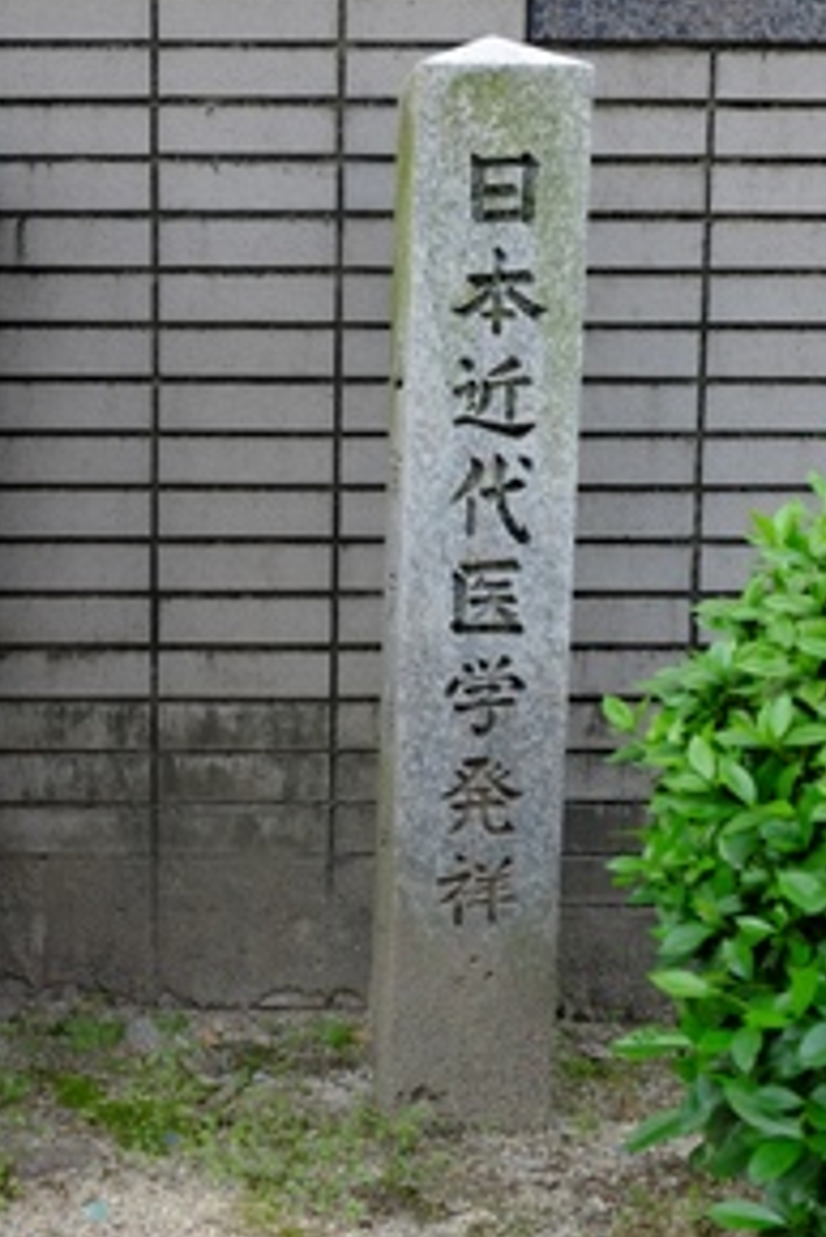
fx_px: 1650
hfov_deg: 27.7
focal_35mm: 48
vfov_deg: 41.0
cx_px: 199
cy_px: 552
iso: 200
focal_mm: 20.5
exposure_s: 1/210
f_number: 4
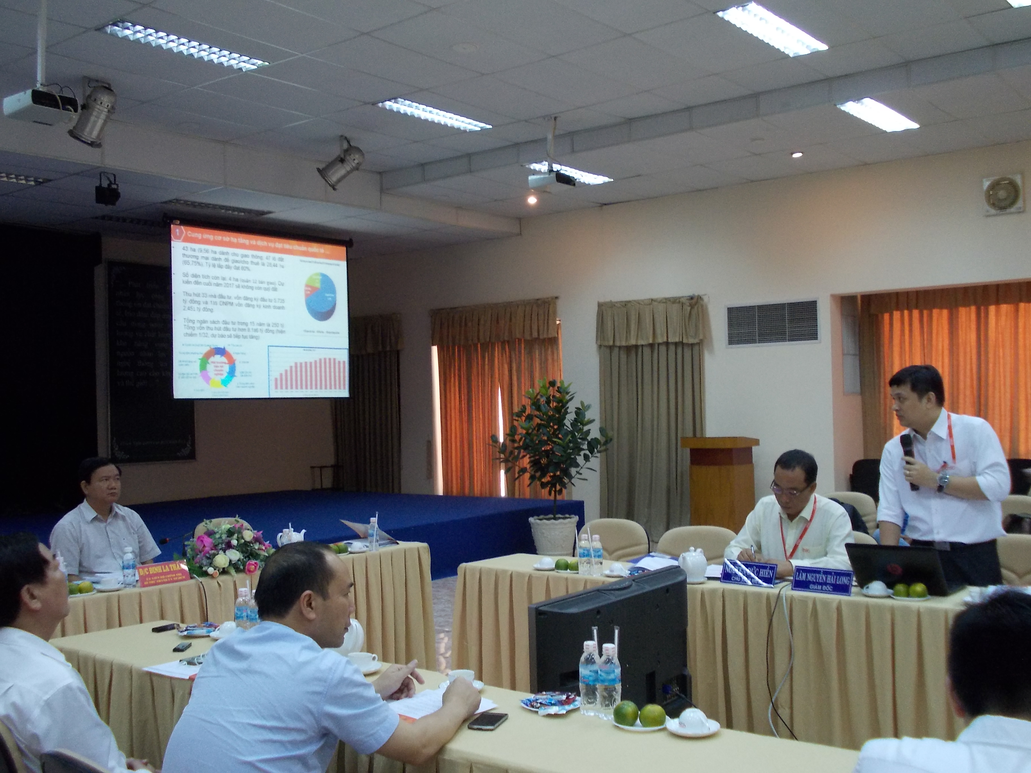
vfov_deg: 37.7
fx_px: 1132
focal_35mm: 38
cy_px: 386
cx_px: 516
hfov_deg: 49.0
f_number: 3.1
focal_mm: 5.3
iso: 200
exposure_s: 1/20
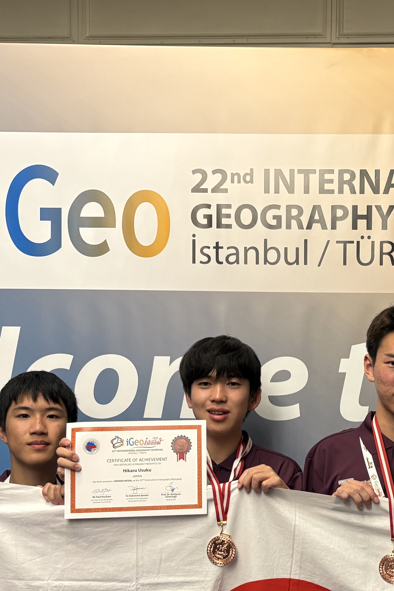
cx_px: 348
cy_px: 410
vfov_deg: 35.2
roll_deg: -0.6
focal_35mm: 56
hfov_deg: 23.6
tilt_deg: -1.7
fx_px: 919
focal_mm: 5.96
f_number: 1.6
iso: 160
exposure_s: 1/50
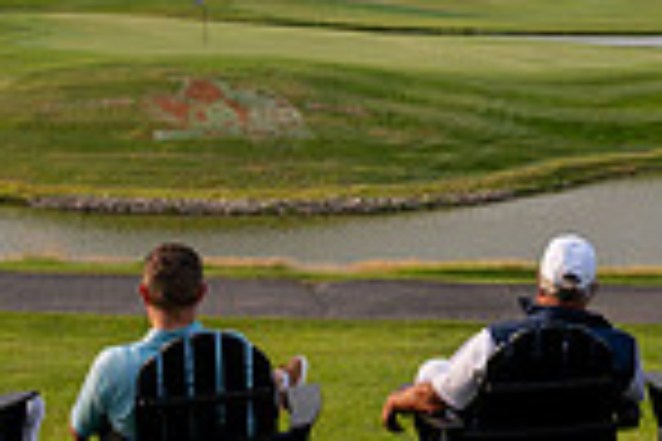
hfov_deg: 20.7
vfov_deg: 14.3
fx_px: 1747
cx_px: 680
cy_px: 68
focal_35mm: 95
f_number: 6.3
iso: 250
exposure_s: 1/400
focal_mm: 24
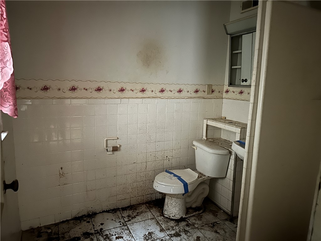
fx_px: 223
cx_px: 160
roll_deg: -2.0
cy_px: 120
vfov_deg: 56.8
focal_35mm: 24
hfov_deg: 71.6
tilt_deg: -7.7
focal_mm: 6.86
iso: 1600
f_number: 1.78
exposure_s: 1/9
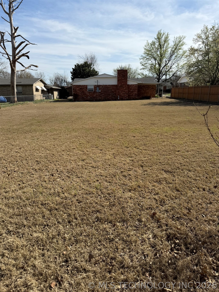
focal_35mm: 24
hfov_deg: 56.8
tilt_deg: -13.8
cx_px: 110
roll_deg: -0.2
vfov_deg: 71.6
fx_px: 202
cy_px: 146
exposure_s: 1/5714
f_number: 1.78
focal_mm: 6.76
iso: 80
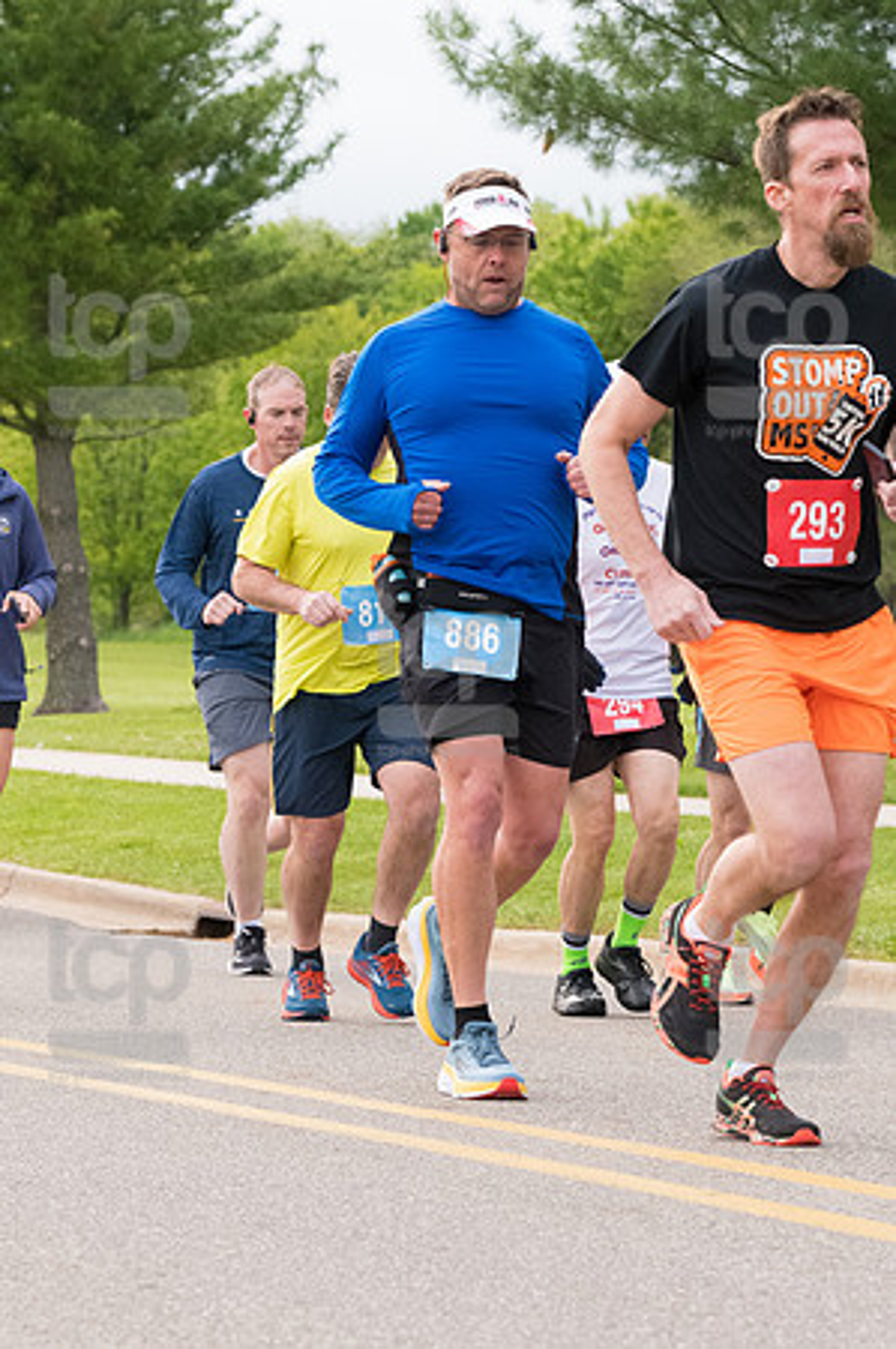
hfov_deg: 8.3
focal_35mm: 165
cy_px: 674
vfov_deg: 12.5
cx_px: 448
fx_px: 6174
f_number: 7.1
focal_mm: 110
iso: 4000
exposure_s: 1/1600
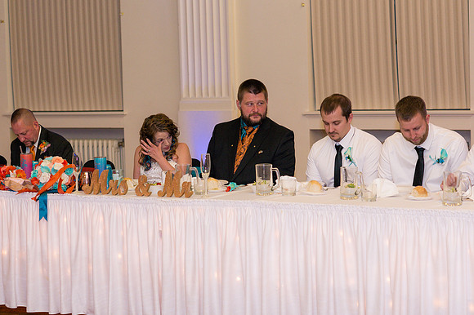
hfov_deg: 21.7
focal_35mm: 94
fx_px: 1234
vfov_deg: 14.6
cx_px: 235
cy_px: 156
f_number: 3.2
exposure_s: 1/100
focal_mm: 85
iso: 500
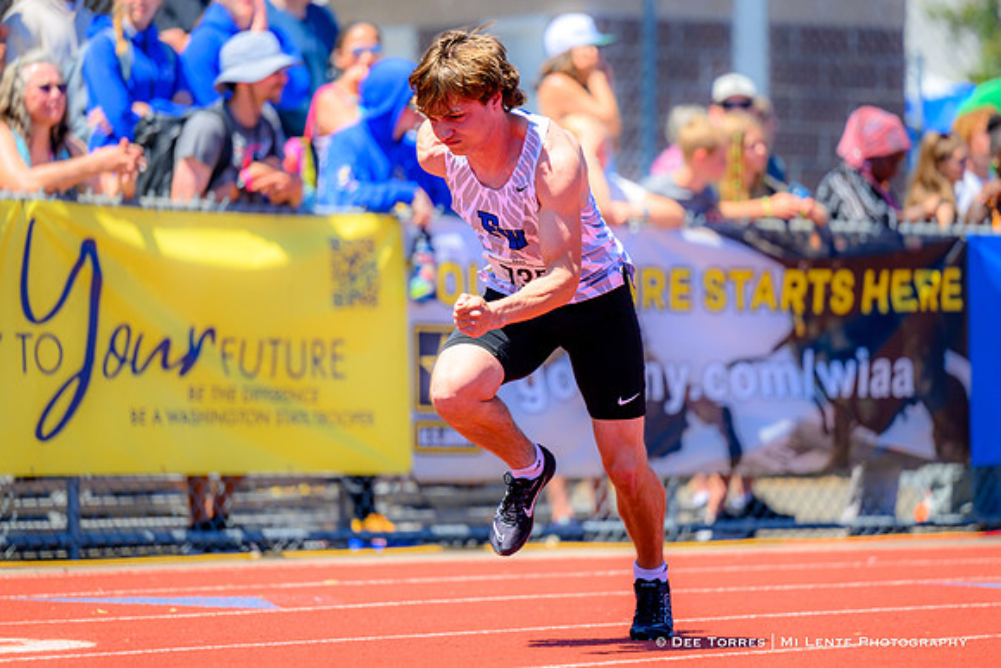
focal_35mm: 204
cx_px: 553
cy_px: 299
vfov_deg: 6.7
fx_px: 5685
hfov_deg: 10.1
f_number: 2.8
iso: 220
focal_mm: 185
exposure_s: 1/2500
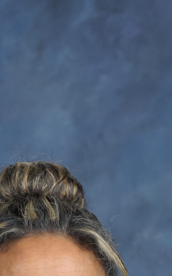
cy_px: 405
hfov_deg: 4.7
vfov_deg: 7.4
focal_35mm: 279
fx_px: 2094
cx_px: 46
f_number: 9
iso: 200
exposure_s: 1/160
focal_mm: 92
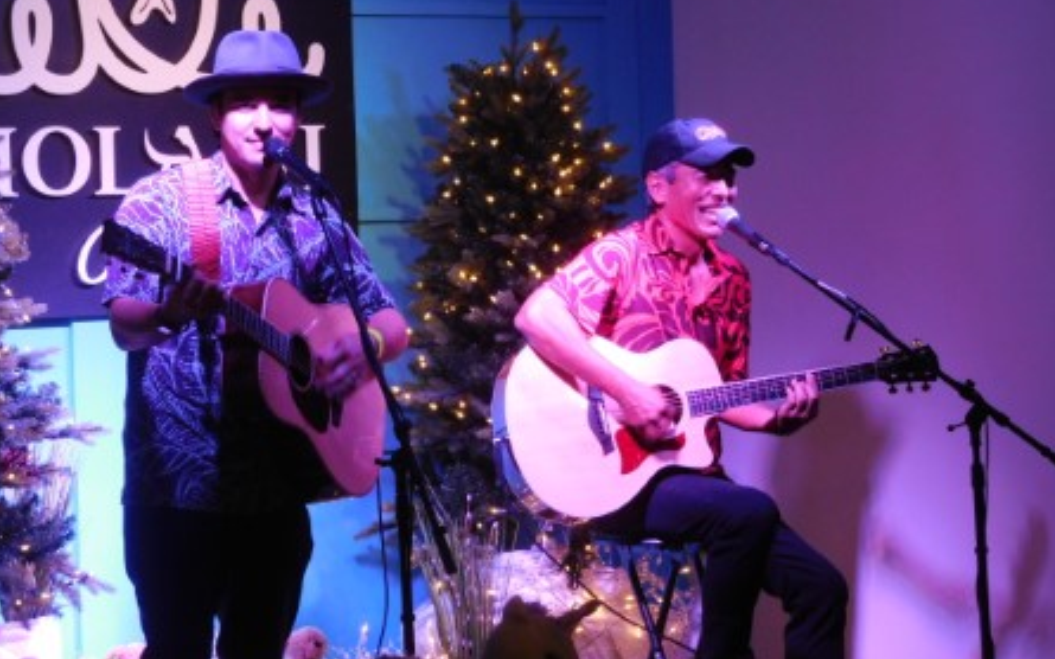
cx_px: 526
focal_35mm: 150
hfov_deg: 13.9
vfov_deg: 8.7
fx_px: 4312
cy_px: 287
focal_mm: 25
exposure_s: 1/30
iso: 450
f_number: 5.1
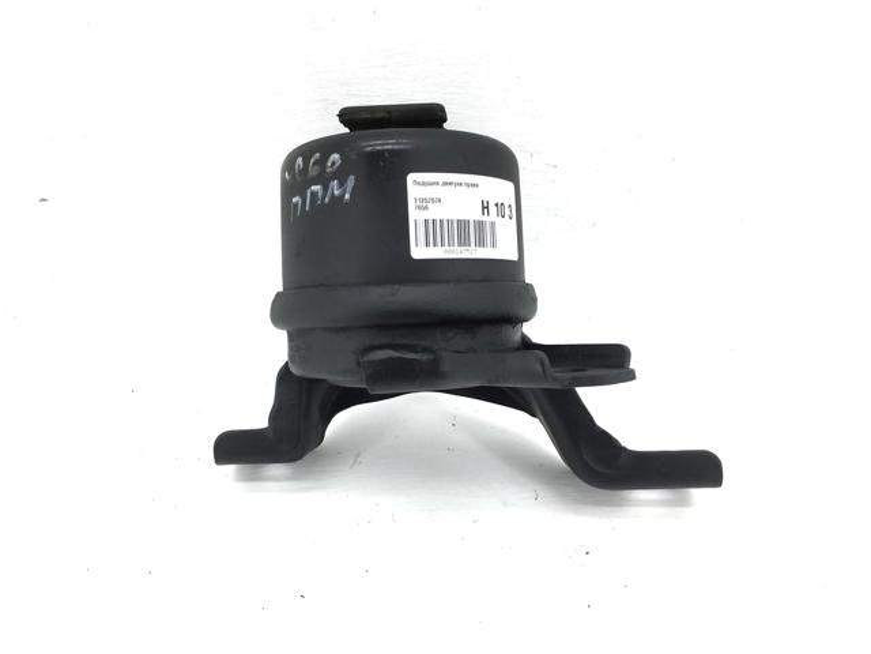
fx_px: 730
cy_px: 327
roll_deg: -1.5
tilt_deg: -36.8
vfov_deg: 48.2
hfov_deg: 61.7
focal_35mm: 29
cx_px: 436
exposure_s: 1/144
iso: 25
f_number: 2.2
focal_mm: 4.15
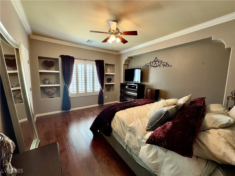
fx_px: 95
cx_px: 118
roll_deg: -1.0
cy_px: 88
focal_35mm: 14
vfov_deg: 85.7
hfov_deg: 102.1
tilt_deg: -6.6
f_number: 2.2
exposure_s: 1/60
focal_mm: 2.22
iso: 320
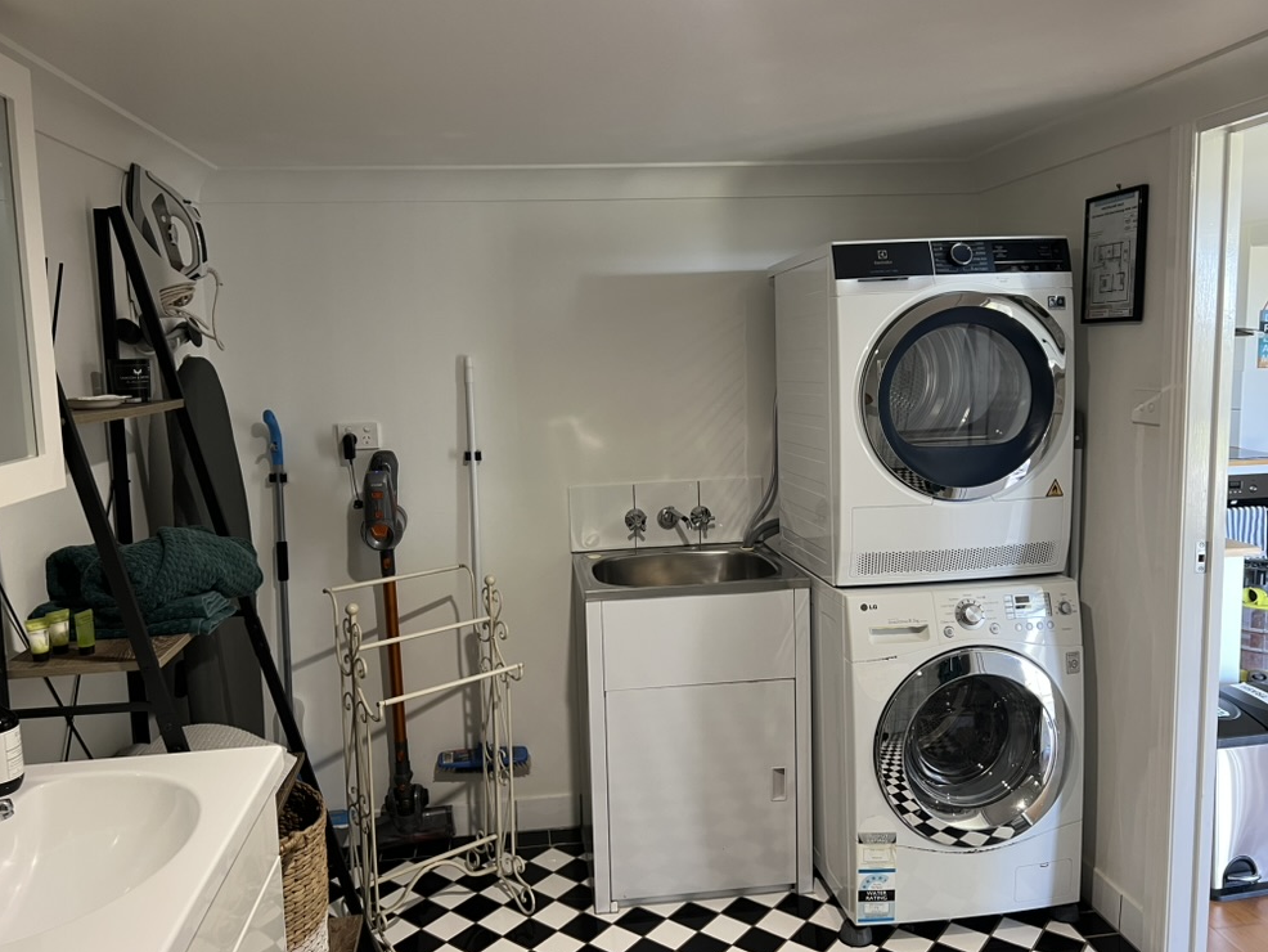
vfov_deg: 51.4
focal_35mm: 27
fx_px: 989
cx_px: 630
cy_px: 464
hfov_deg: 65.3
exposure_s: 1/50
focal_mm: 5.7
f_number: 1.5
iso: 125
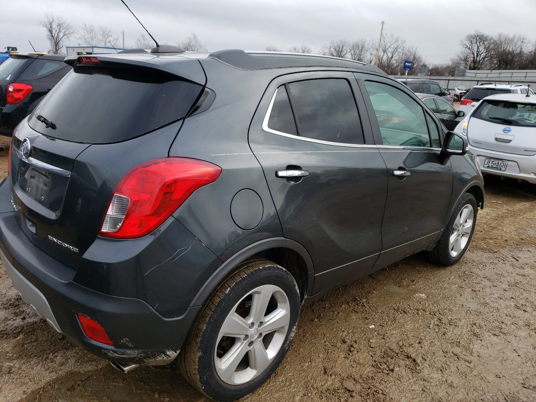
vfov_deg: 53.1
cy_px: 201
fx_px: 403
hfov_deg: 67.3
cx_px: 268
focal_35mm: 26
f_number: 1.5
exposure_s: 1/1429
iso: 50
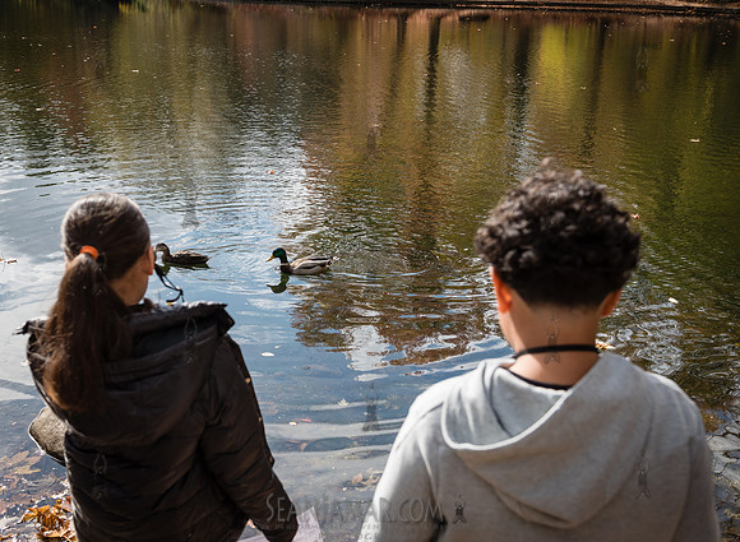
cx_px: 325
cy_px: 269
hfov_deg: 45.0
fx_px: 892
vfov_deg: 33.8
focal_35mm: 42
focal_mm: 38
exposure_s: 1/400
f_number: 5
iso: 160
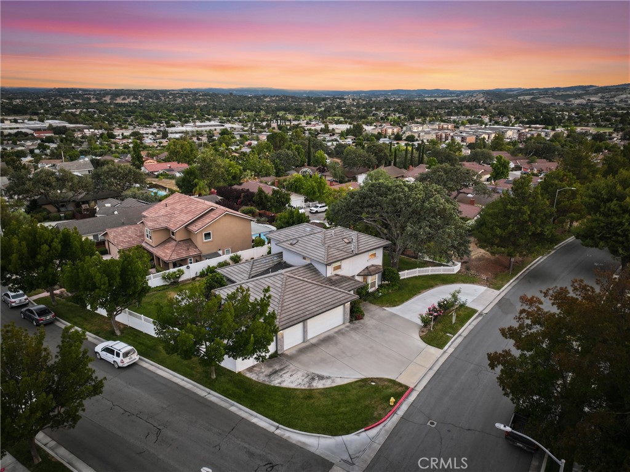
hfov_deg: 71.6
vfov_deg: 56.8
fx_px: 437
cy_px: 236
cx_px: 315
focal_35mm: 24
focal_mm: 12.3
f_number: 2.8
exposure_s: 1/15
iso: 160
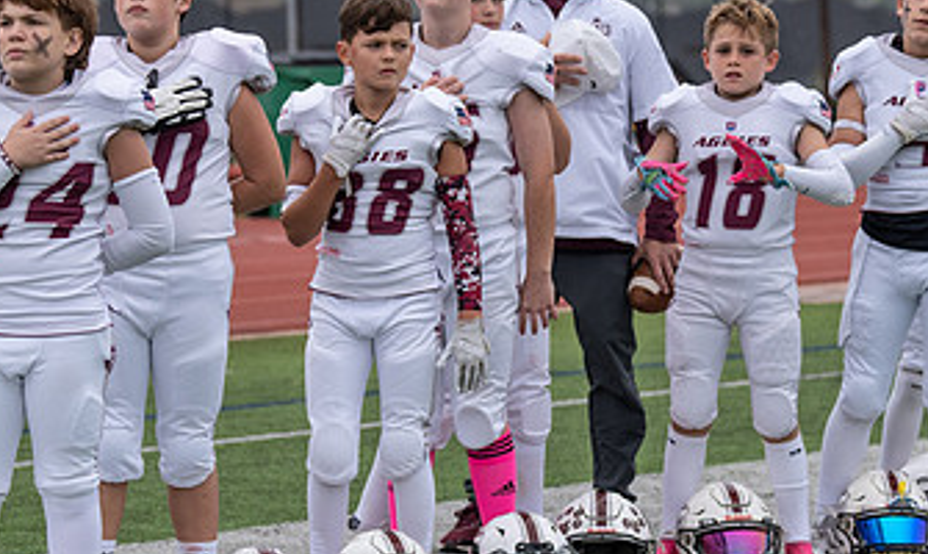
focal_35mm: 166
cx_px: 263
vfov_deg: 7.6
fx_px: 4146
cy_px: 223
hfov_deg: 12.7
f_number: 2.8
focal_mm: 70
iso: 500
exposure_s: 1/1250
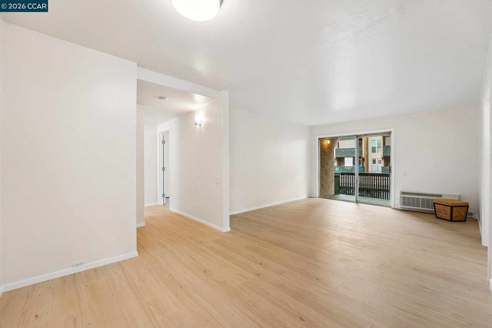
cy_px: 164
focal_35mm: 14
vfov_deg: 81.2
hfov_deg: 104.3
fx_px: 191
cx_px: 246
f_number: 8
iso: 640
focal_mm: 14
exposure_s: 1/25
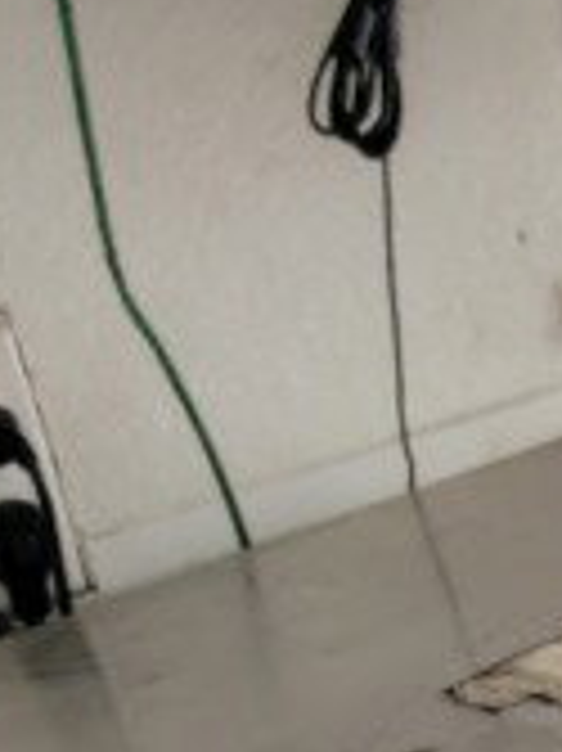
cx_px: 877
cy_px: 1470
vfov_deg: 14.3
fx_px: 2536
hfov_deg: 12.0
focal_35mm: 117
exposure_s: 1/40
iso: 500
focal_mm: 6.7
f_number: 1.8
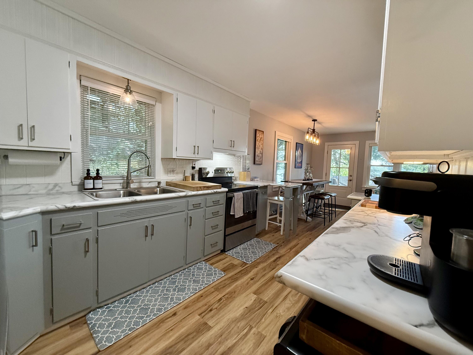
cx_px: 236
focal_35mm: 14
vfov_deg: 85.7
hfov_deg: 102.1
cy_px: 178
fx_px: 191
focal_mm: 2.22
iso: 400
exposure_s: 1/120
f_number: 2.2
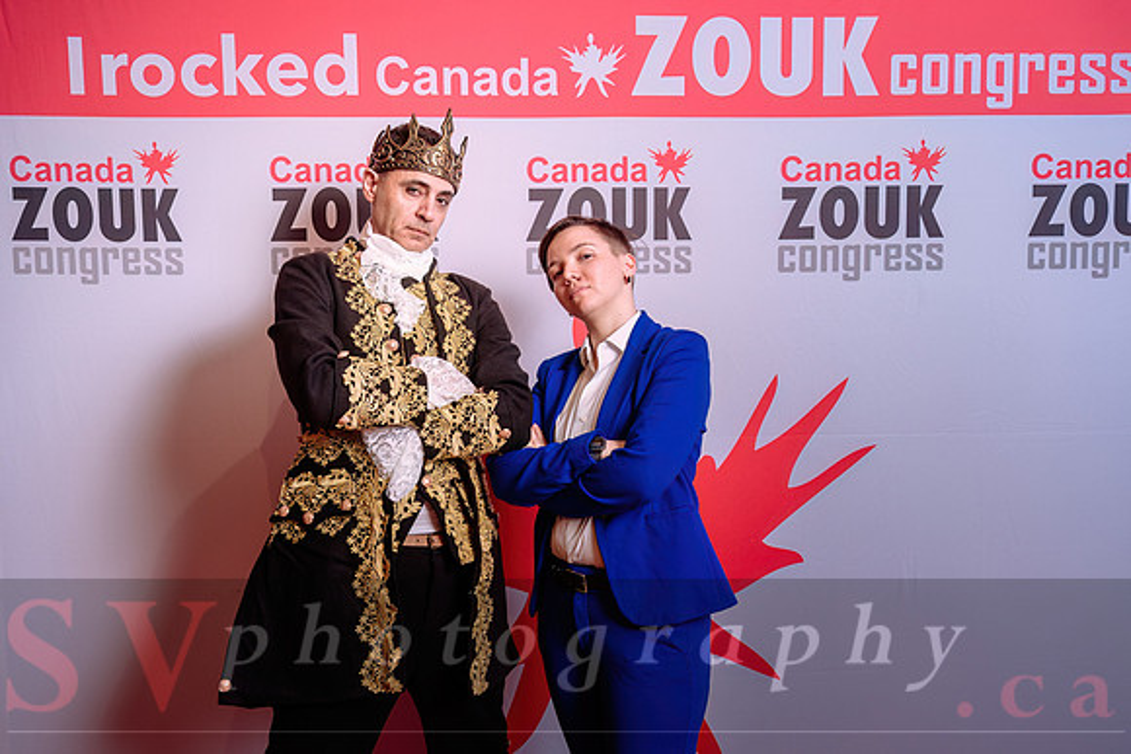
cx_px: 566
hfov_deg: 56.8
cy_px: 377
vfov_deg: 39.7
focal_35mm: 33
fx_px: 1045
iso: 200
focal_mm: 32
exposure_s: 1/160
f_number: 4.5
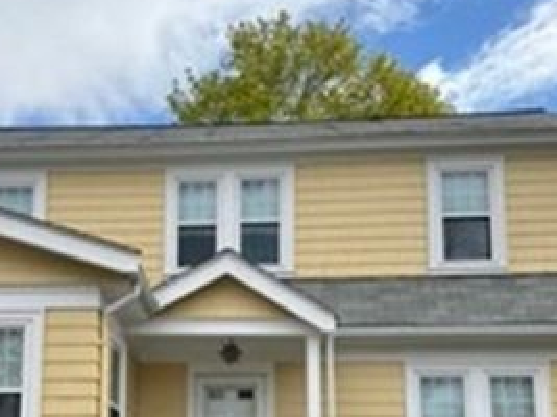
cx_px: 188
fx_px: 724
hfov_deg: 41.6
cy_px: 360
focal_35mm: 45
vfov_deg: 31.0
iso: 80
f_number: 1.78
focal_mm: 6.86
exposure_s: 1/3717
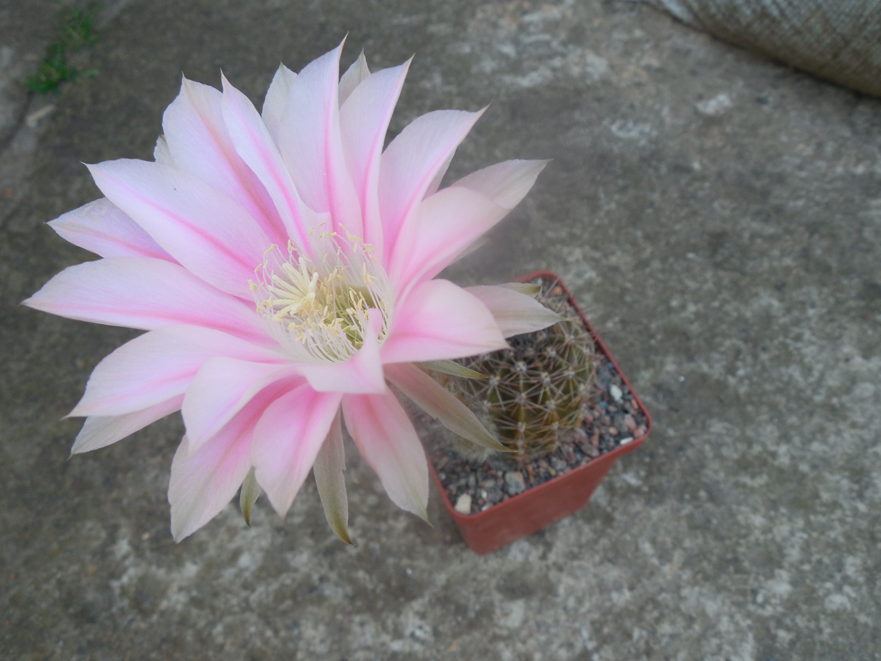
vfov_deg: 45.4
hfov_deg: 58.4
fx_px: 789
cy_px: 330
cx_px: 440
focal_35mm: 31
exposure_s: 1/125
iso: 125
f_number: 3.6
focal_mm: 5.6
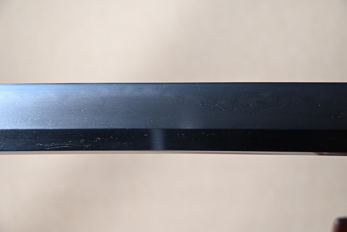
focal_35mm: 66
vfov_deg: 20.6
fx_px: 636
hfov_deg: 30.5
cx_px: 174
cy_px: 116
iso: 100
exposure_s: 1
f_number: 4.5
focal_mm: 44
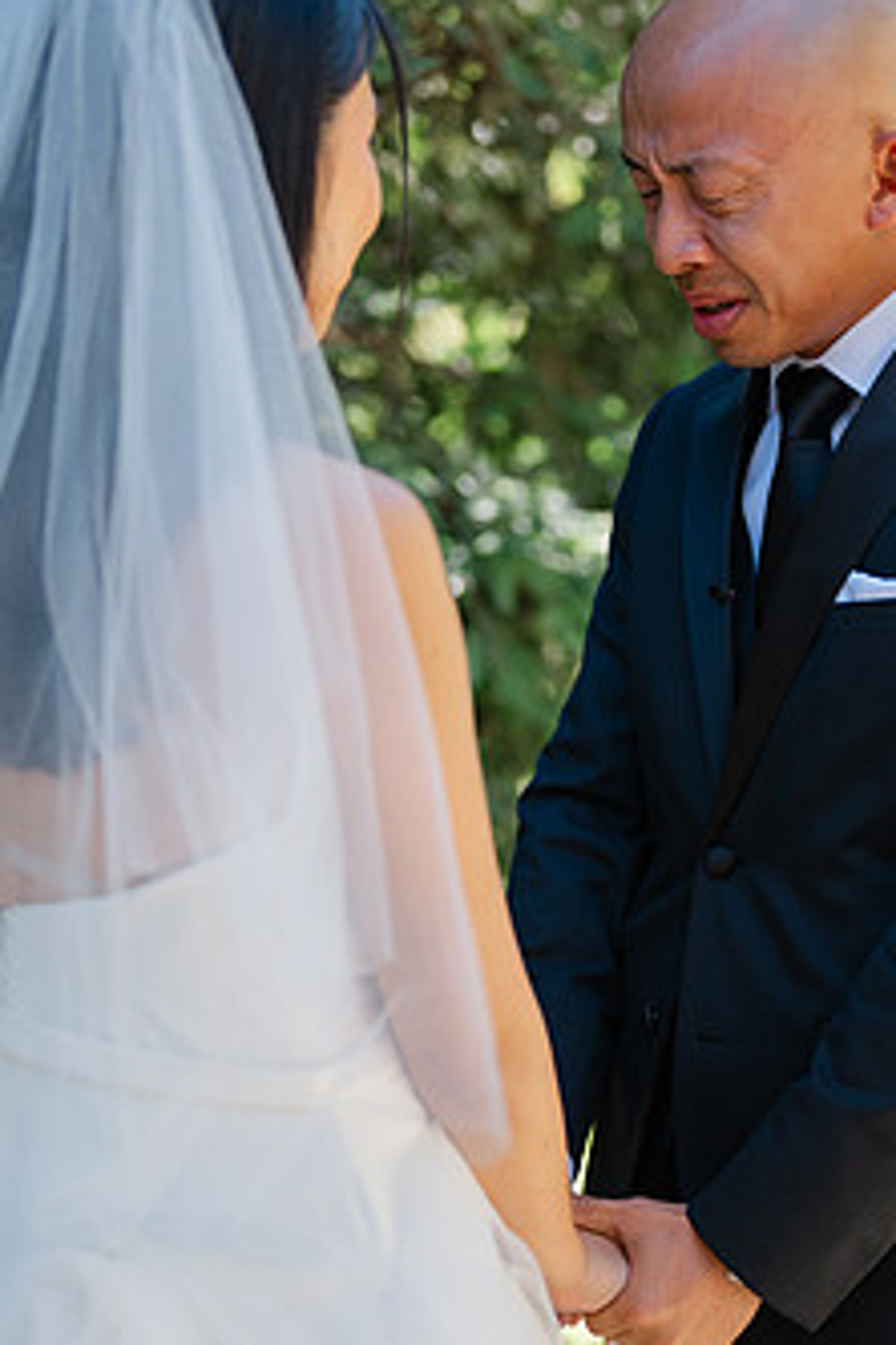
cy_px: 636
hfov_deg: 15.7
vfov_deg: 23.4
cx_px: 549
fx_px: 3248
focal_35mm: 87
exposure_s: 1/800
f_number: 1.8
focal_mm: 50
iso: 100
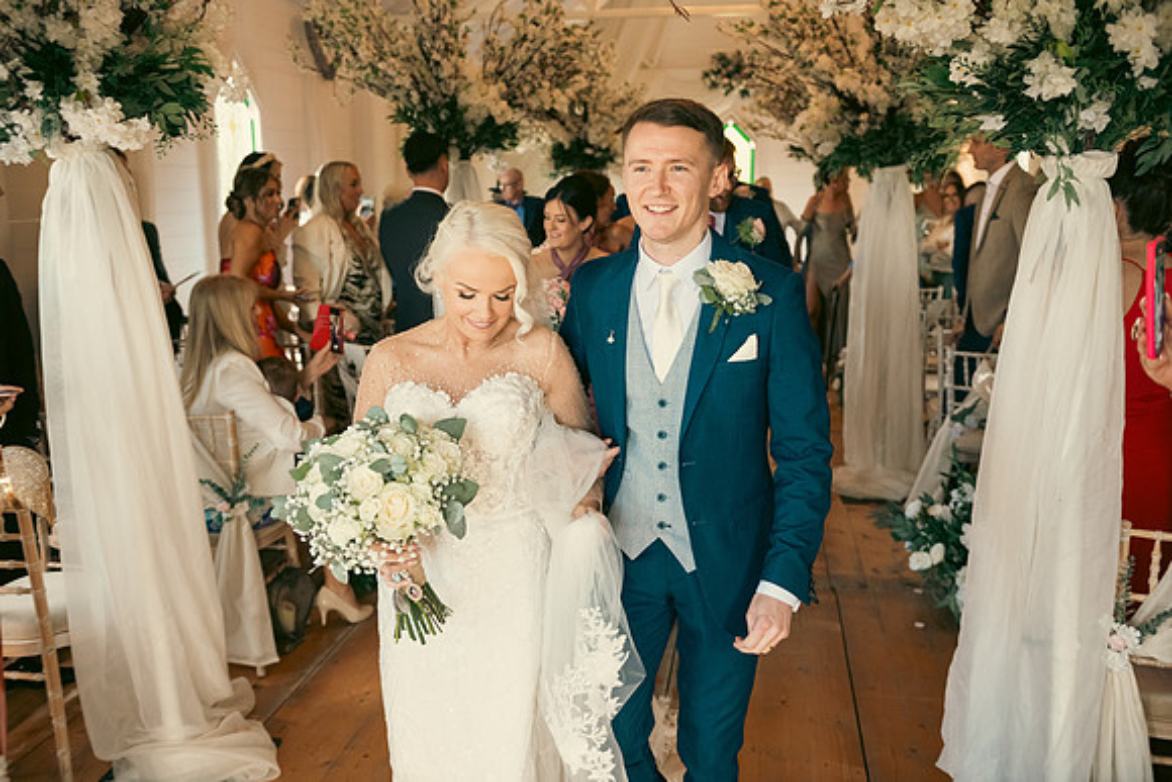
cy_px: 391
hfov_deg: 55.8
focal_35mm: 34
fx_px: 1107
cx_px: 586
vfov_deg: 38.9
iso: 1000
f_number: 3.5
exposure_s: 1/160
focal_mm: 34
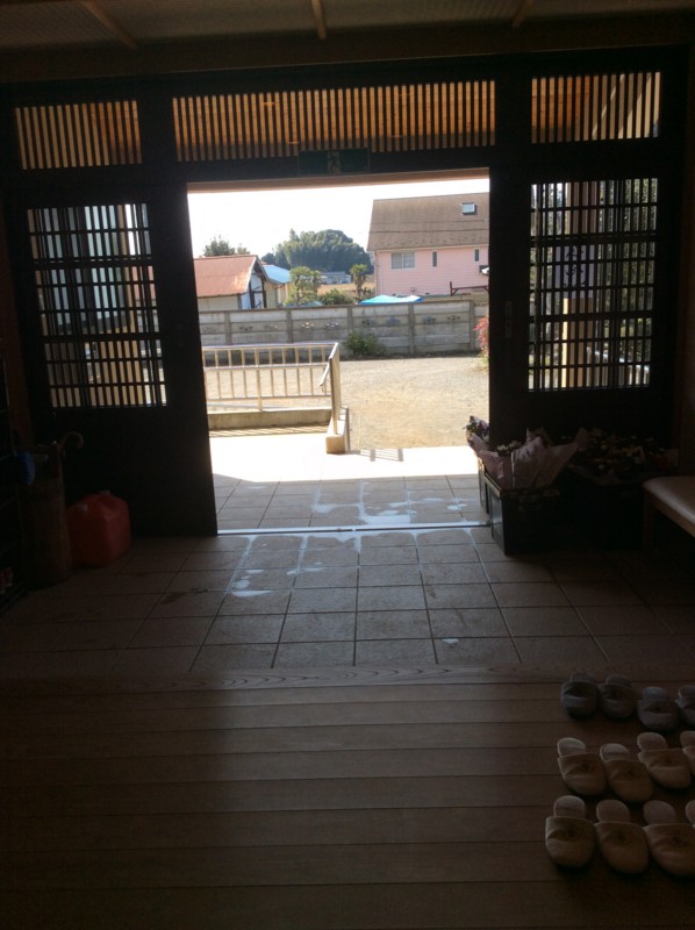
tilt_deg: -13.8
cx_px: 348
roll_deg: +4.0
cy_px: 465
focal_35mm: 32
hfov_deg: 44.1
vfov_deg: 56.9
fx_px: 858
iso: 32
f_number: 2.4
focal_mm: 3.3
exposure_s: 1/443
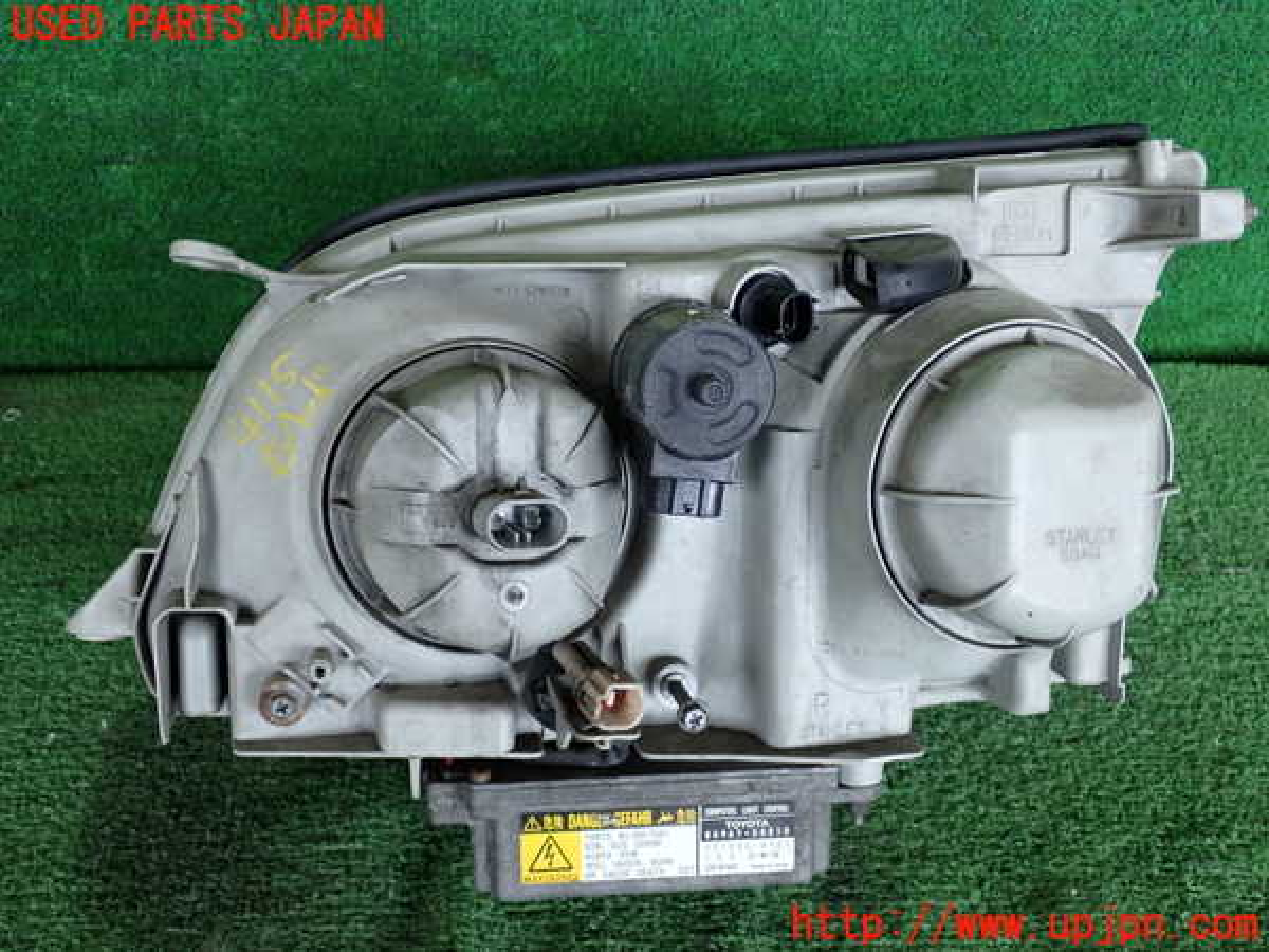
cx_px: 634
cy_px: 476
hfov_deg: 49.0
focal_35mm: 38
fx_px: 1393
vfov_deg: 37.7
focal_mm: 6.83
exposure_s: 1/125
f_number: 2.7
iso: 200
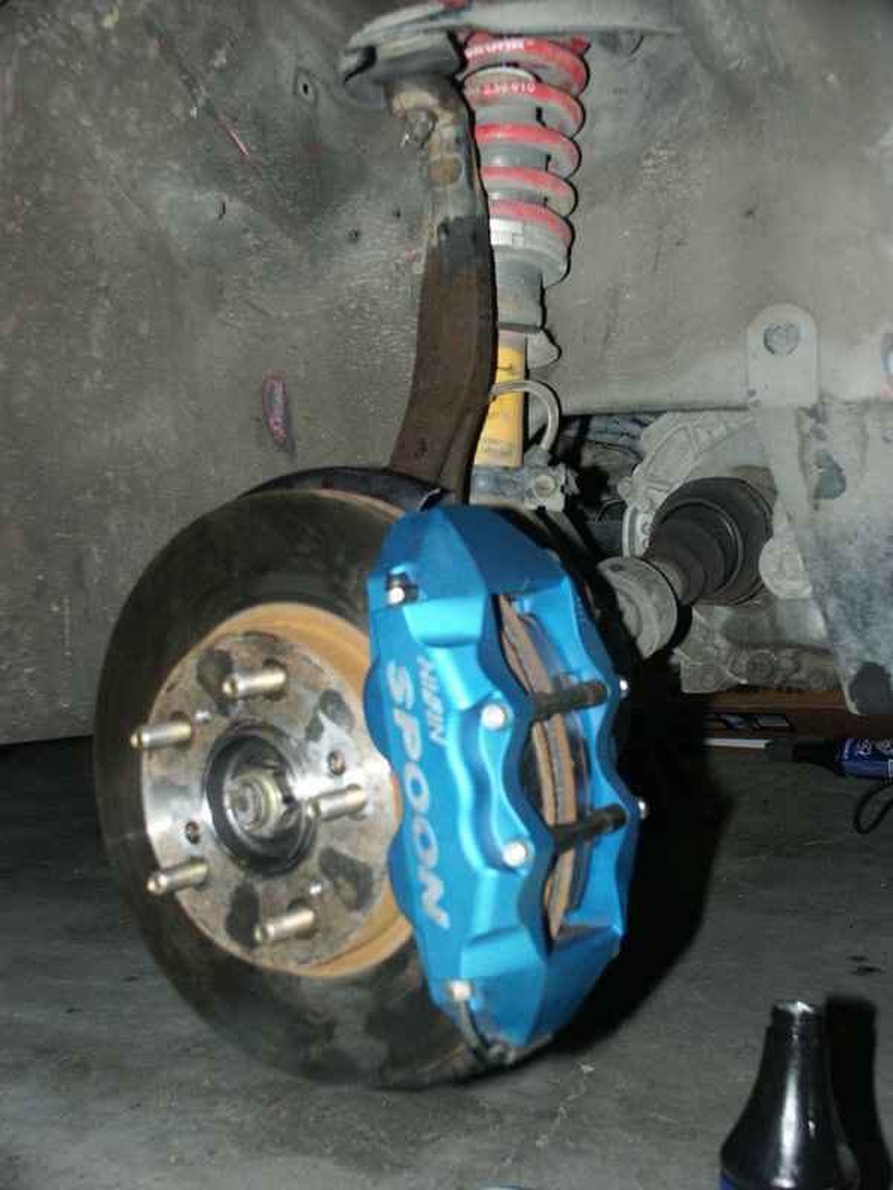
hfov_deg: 29.7
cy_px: 595
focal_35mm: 49
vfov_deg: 38.9
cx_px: 446
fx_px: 1685
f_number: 3.5
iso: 200
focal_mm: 12.74
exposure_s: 1/45
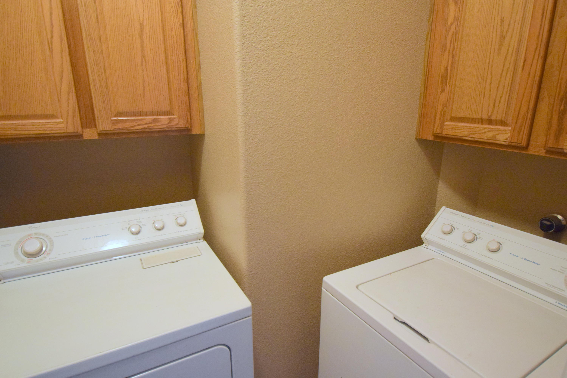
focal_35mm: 21
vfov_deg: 59.5
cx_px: 284
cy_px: 189
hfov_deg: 81.2
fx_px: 331
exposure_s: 1/60
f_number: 4
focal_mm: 14
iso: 2500
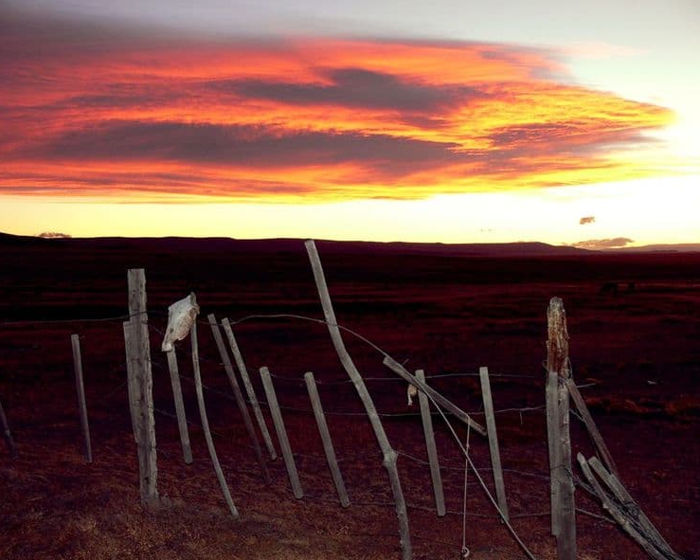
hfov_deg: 49.1
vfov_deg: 40.1
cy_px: 283
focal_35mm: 37
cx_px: 352
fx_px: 766
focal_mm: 7.4
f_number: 2.8
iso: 80
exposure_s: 1/30
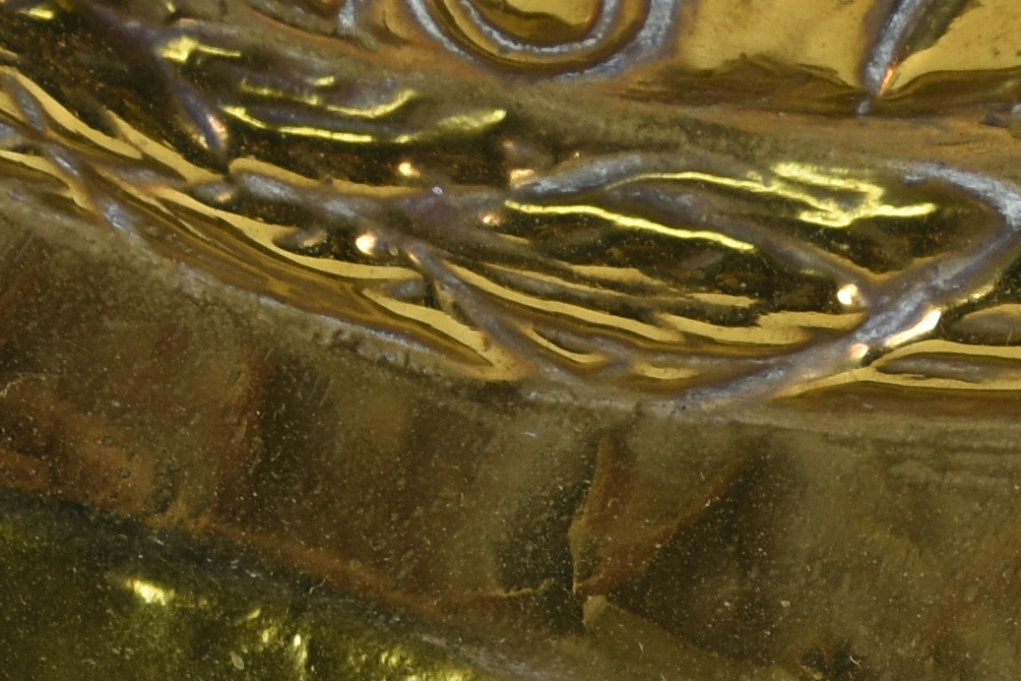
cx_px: 1112
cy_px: 1568
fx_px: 9843
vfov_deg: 3.9
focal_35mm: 347
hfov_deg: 5.9
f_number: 5
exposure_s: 1/50
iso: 160
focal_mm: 40
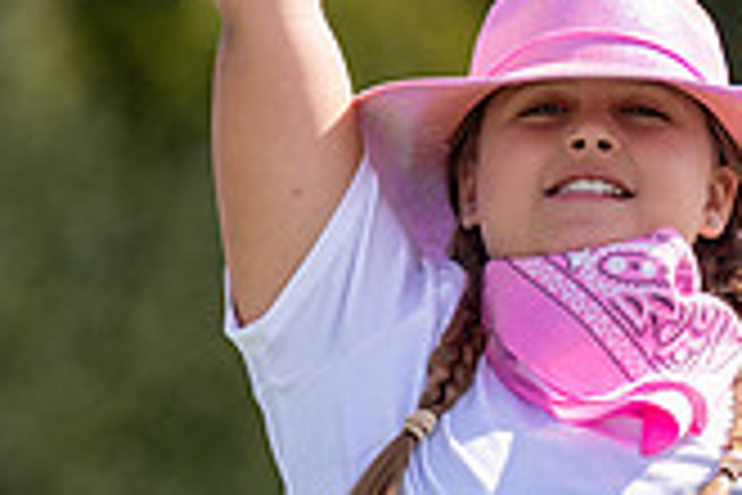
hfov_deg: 2.9
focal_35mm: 719
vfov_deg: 1.9
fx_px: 14818
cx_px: 642
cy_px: 431
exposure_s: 1/4000
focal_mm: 140
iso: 250
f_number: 2.8
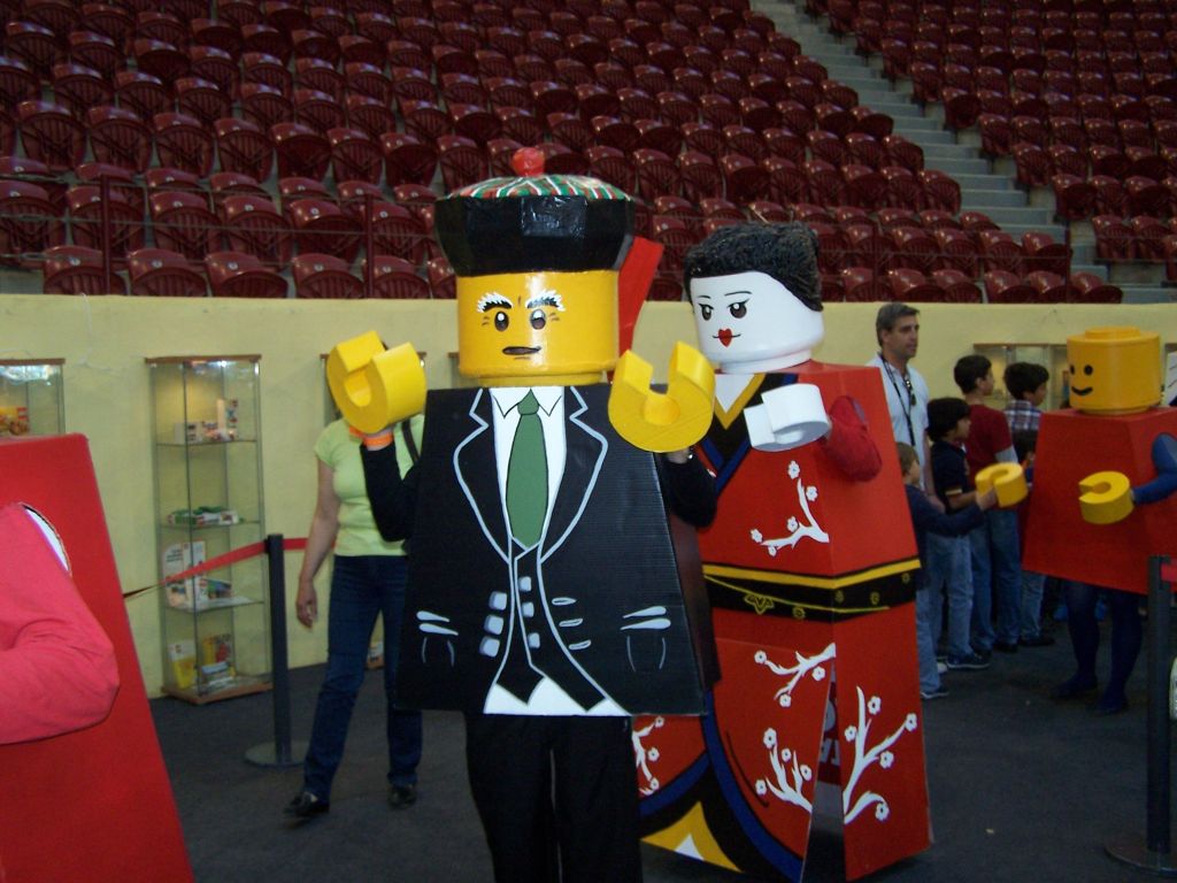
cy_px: 442
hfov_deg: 49.0
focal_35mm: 38
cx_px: 588
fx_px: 1292
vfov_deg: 37.7
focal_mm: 6.3
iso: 140
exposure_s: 1/60
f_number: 2.8
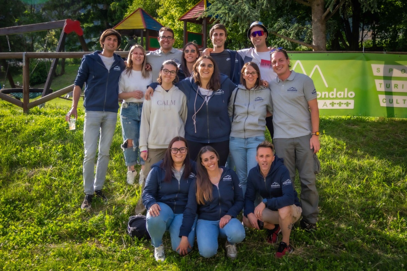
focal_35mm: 36
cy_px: 136
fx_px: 407
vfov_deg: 36.9
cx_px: 204
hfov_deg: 53.1
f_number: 4
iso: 100
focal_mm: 24
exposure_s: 1/320
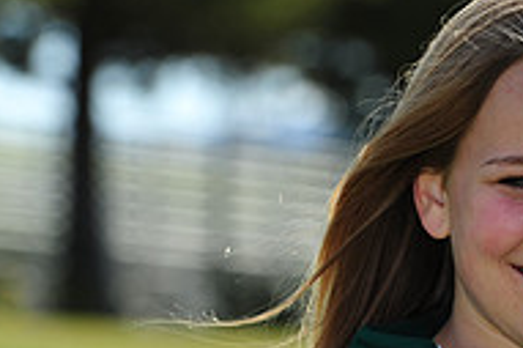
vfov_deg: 2.7
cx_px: 526
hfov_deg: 4.0
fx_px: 7490
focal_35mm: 516
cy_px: 447
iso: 200
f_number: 5.6
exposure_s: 1/640
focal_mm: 170
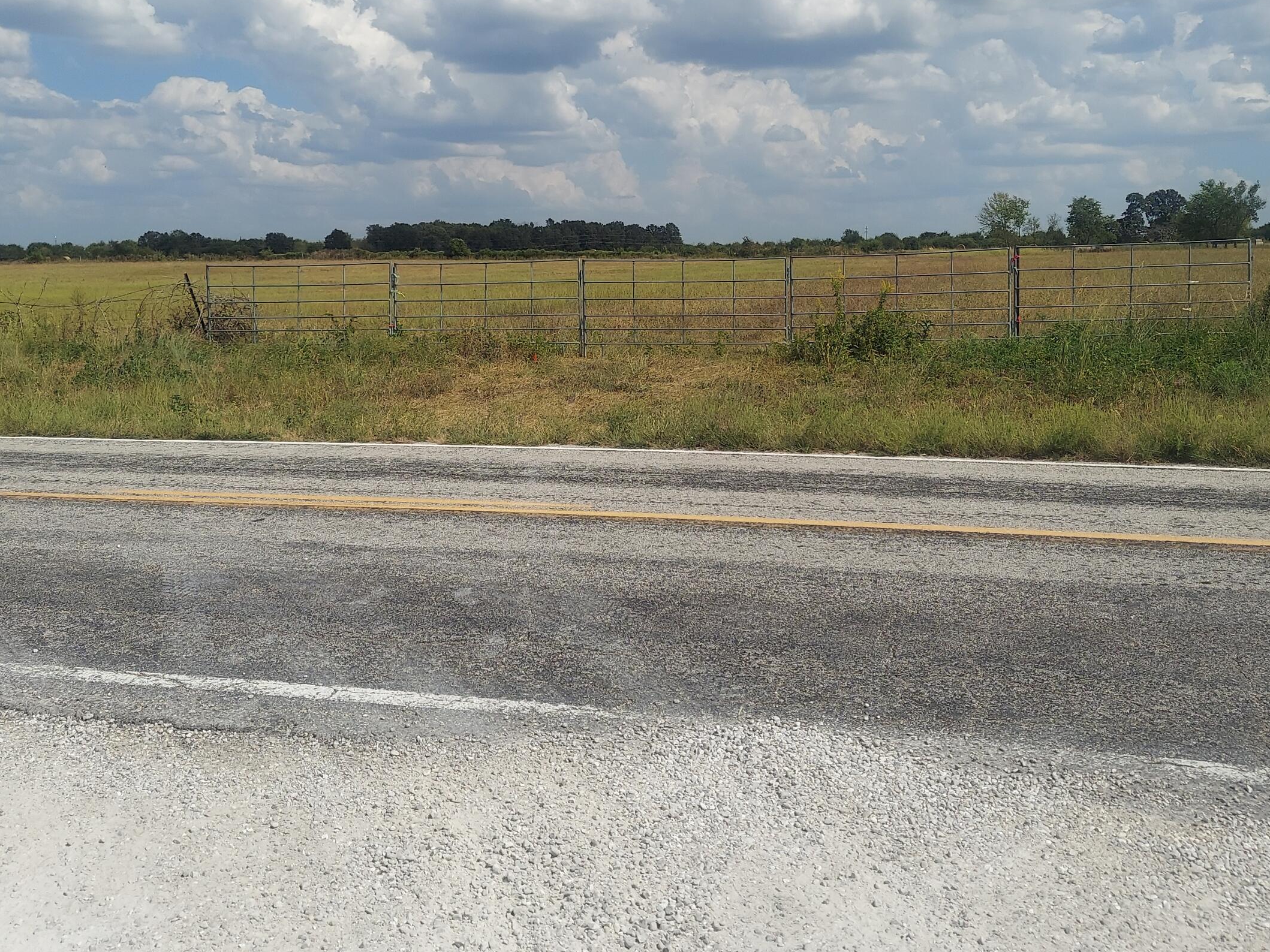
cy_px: 370
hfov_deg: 53.9
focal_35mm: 34
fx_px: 1247
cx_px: 611
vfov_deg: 41.5
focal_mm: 5.23
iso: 50
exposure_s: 1/3397
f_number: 1.8
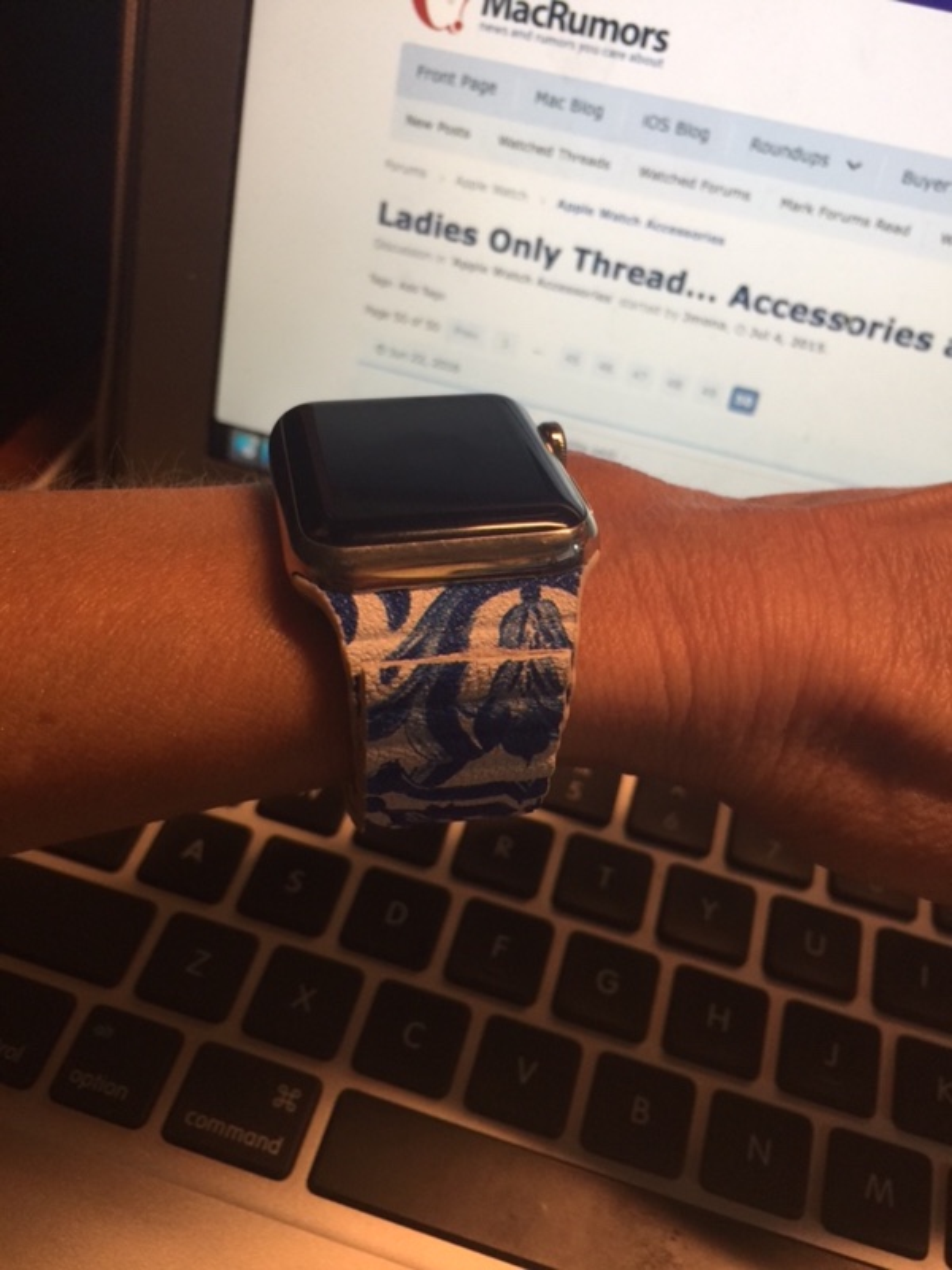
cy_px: 635
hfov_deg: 48.2
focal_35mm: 29
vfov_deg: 61.7
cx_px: 476
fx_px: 1063
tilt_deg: -49.4
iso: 32
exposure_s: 1/40
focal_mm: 4.15
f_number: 2.2
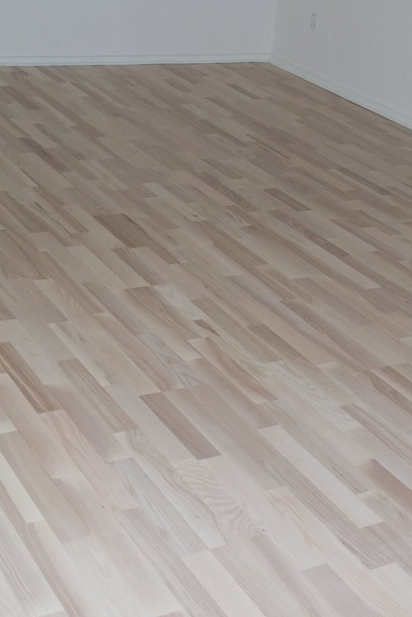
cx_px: 265
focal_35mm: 63
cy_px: 186
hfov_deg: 21.5
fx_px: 1081
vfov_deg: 31.5
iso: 400
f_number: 5.6
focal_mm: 20
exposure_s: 1/40
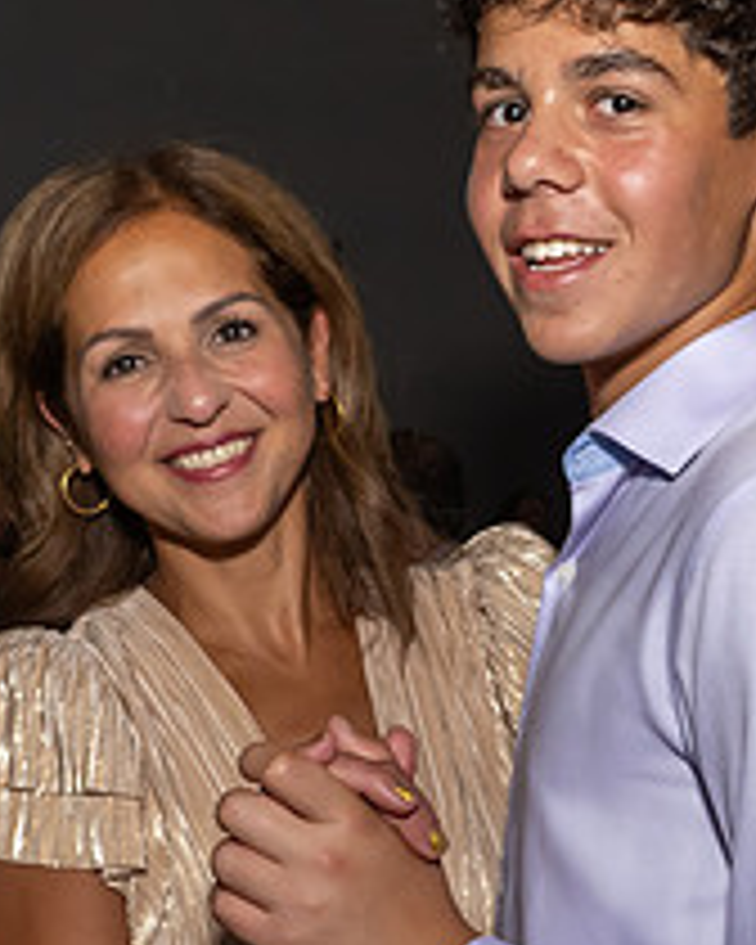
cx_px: 455
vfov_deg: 23.8
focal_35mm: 80
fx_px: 2237
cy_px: 591
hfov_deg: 19.2
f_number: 7.1
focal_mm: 17
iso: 1000
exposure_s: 1/250
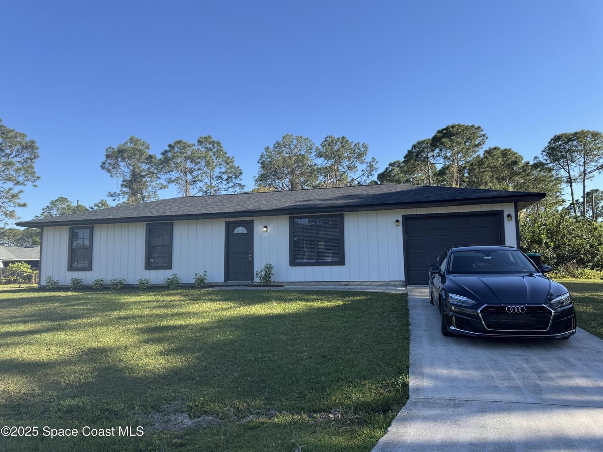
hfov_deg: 71.6
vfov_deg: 56.8
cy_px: 226
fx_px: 418
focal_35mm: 24
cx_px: 302
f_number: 1.78
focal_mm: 6.76
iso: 80
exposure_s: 1/1980
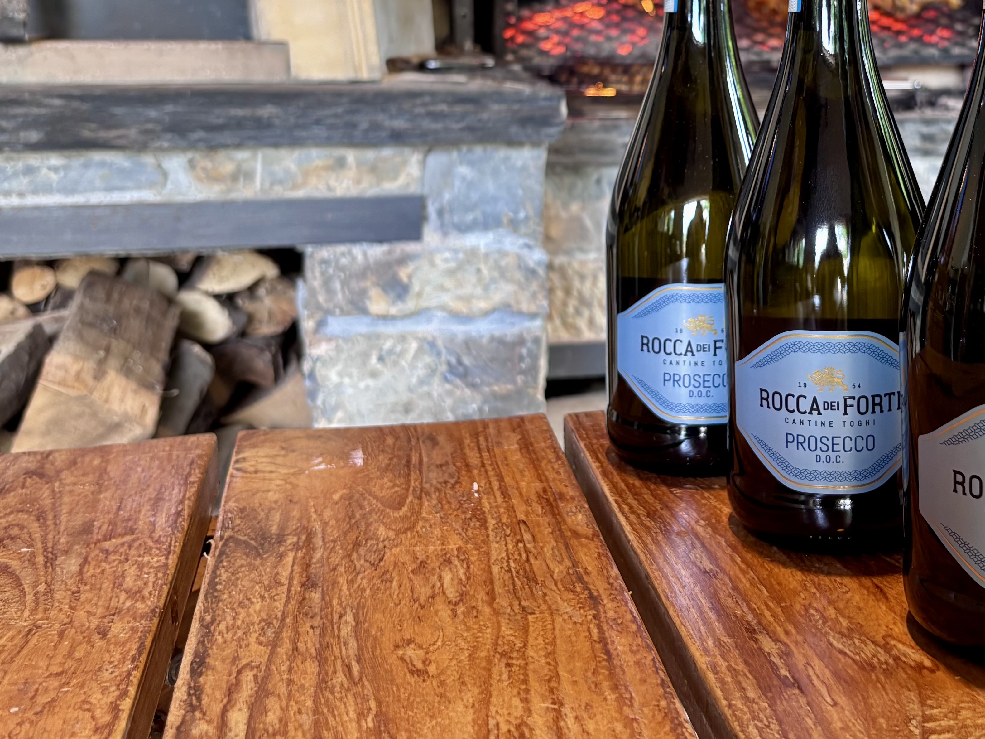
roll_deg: +0.0
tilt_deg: -7.3
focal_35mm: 47
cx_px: 695
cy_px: 153
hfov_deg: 39.7
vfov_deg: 30.2
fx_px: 1337
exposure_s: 1/50
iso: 160
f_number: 1.6
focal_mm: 5.96
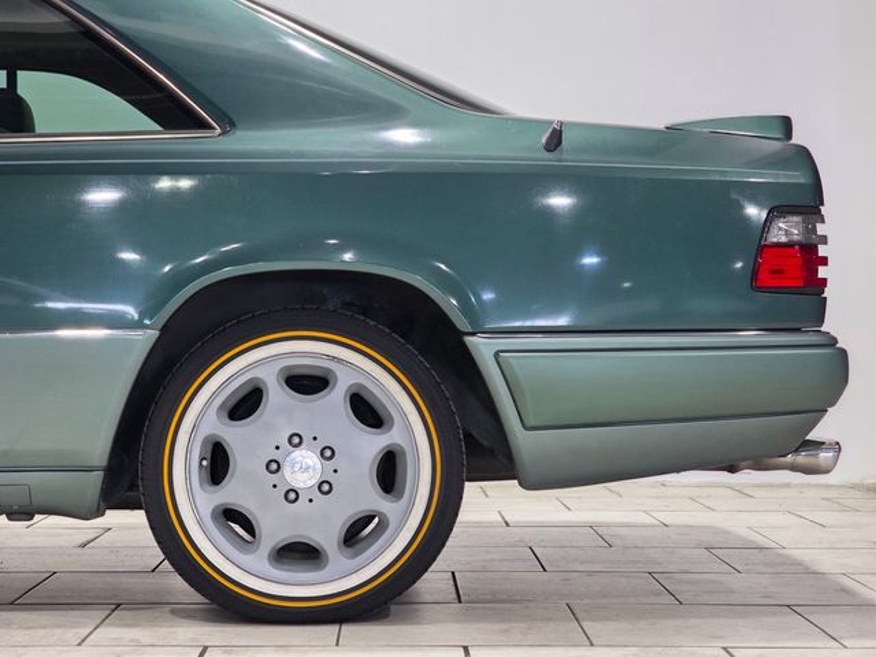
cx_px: 438
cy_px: 328
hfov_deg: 28.2
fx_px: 1746
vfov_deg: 21.3
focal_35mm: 69
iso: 320
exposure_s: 1/120
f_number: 2.4
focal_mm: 7.9
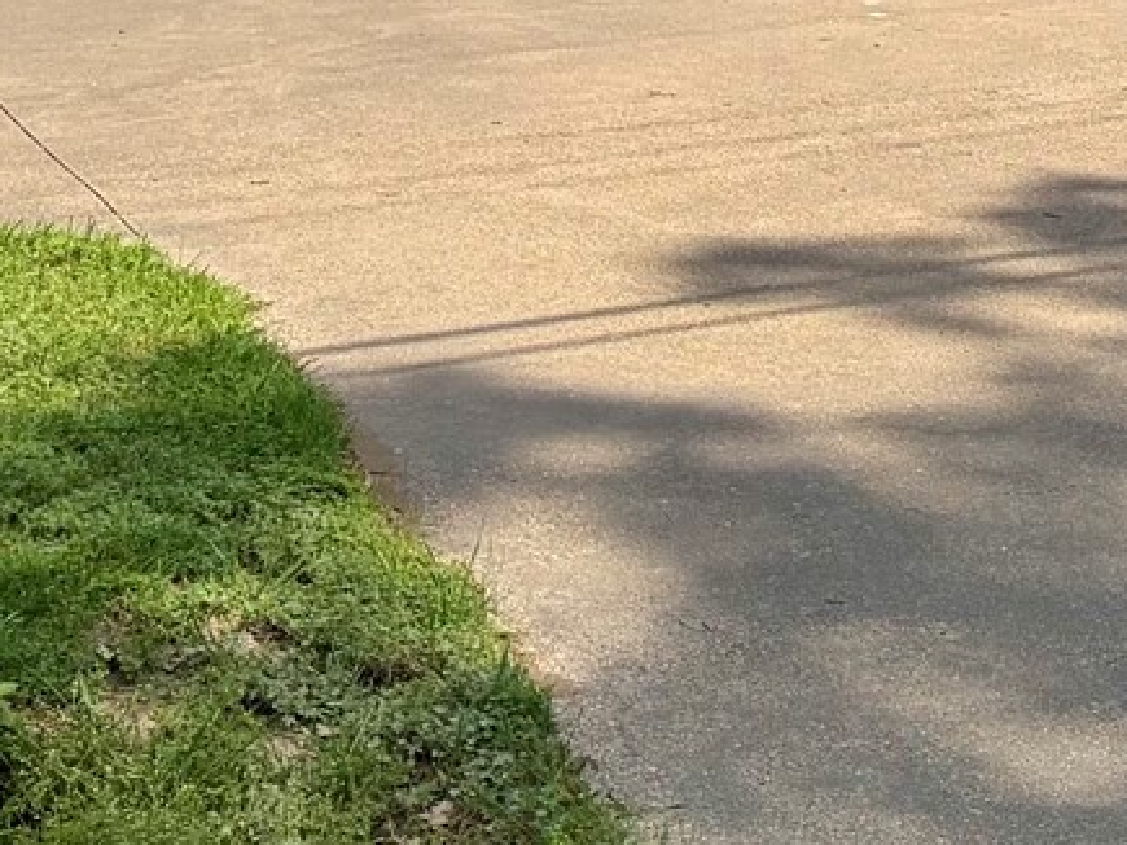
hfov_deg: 16.8
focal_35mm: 113
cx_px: 1301
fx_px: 3678
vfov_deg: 12.1
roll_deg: -0.1
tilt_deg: +3.1
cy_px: -638
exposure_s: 1/5714
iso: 100
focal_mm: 6.76
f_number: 1.78
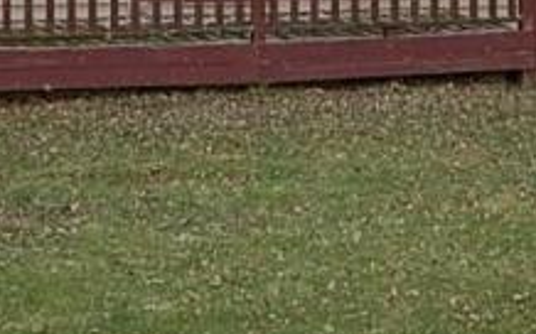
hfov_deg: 14.3
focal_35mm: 146
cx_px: 269
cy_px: -140
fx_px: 2132
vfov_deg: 8.8
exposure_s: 1/200
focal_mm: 18
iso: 200
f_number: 7.1
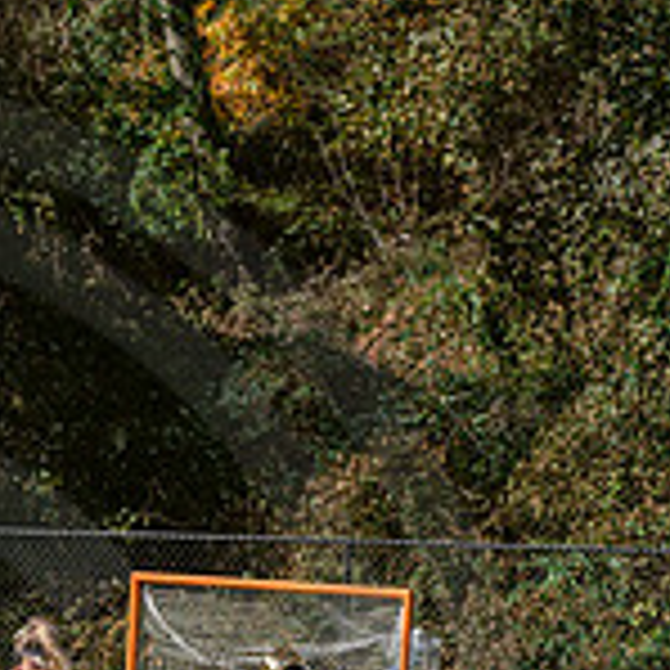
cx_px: -256
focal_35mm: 430
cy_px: 852
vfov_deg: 4.1
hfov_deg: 4.1
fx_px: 9416
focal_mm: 130
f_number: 7.1
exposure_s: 1/800
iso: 250
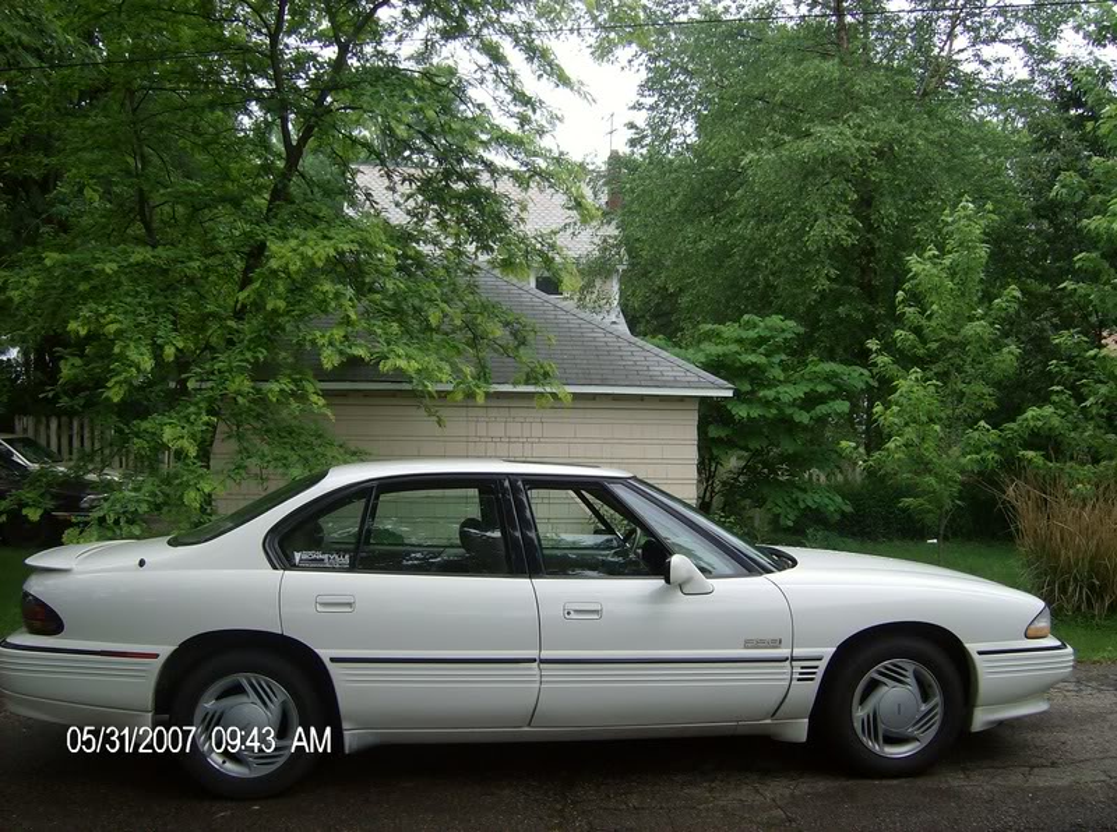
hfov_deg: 51.5
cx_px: 558
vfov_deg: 39.5
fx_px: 1159
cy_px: 416
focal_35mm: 36
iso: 100
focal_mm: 6
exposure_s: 1/281
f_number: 4.7
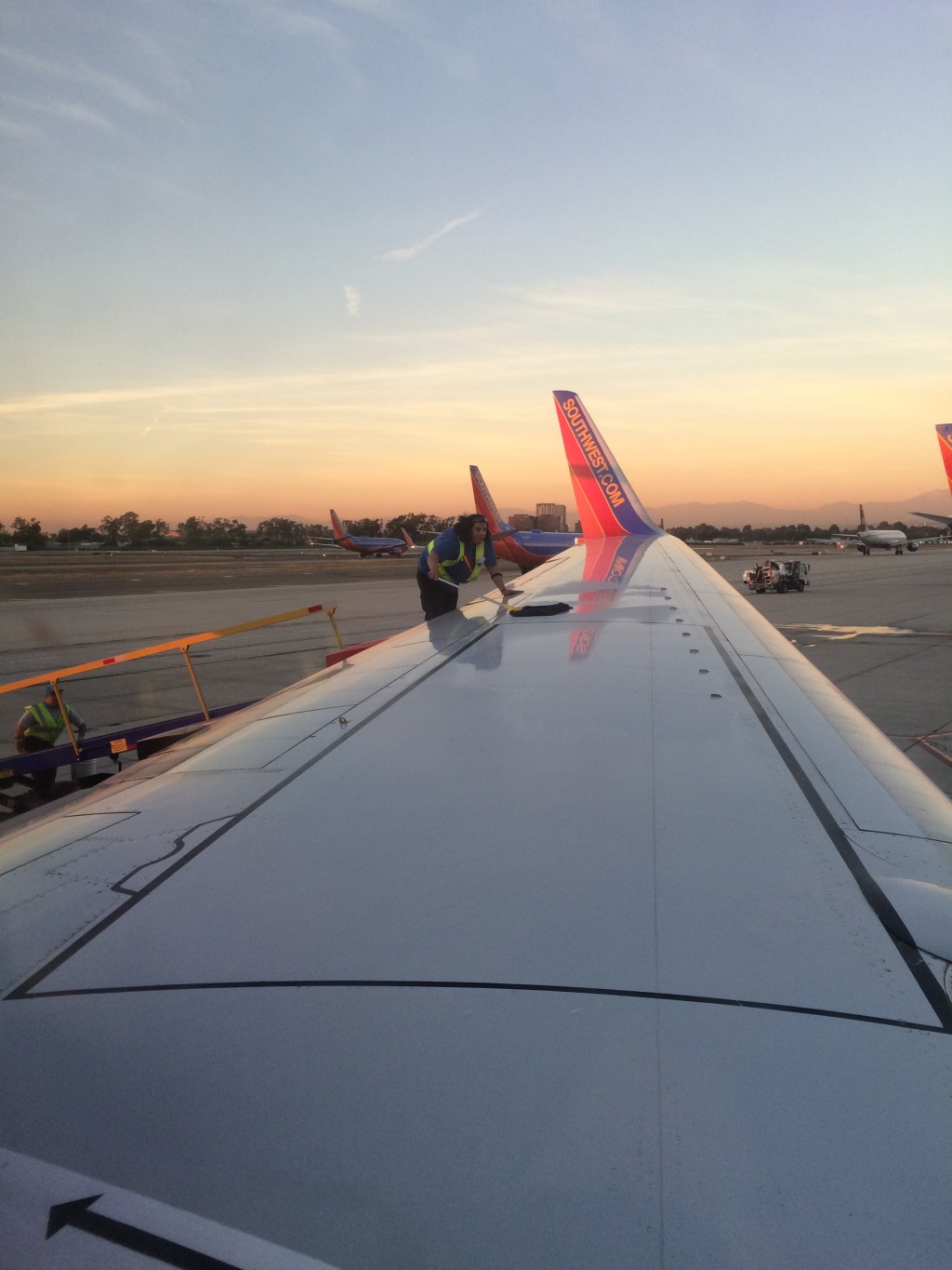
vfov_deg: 61.7
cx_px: 476
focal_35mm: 29
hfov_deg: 48.2
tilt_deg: -5.8
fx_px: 1063
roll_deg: +2.2
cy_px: 635
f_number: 2.2
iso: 64
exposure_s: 1/120
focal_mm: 4.15
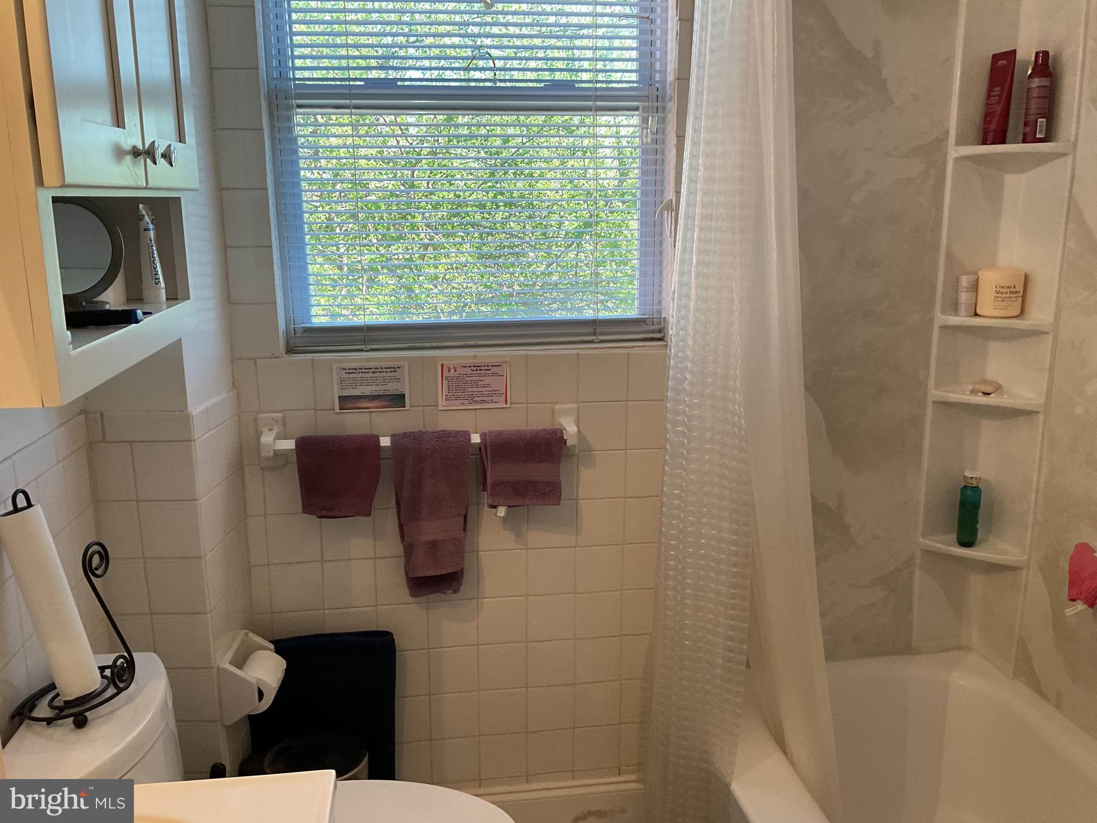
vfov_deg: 48.2
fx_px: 919
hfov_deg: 61.7
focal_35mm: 29
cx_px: 548
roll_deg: +0.4
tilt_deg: -13.4
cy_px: 412
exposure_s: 1/120
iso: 50
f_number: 1.8
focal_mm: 3
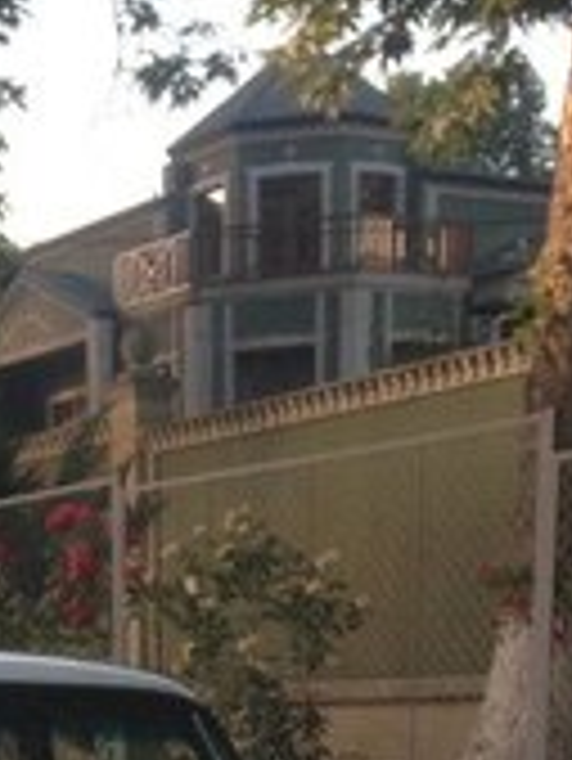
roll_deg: +0.9
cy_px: 1102
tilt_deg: -7.2
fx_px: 2134
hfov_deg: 14.9
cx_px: -54
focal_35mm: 97
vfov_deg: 18.2
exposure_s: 1/125
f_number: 2.4
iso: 50
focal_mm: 4.12
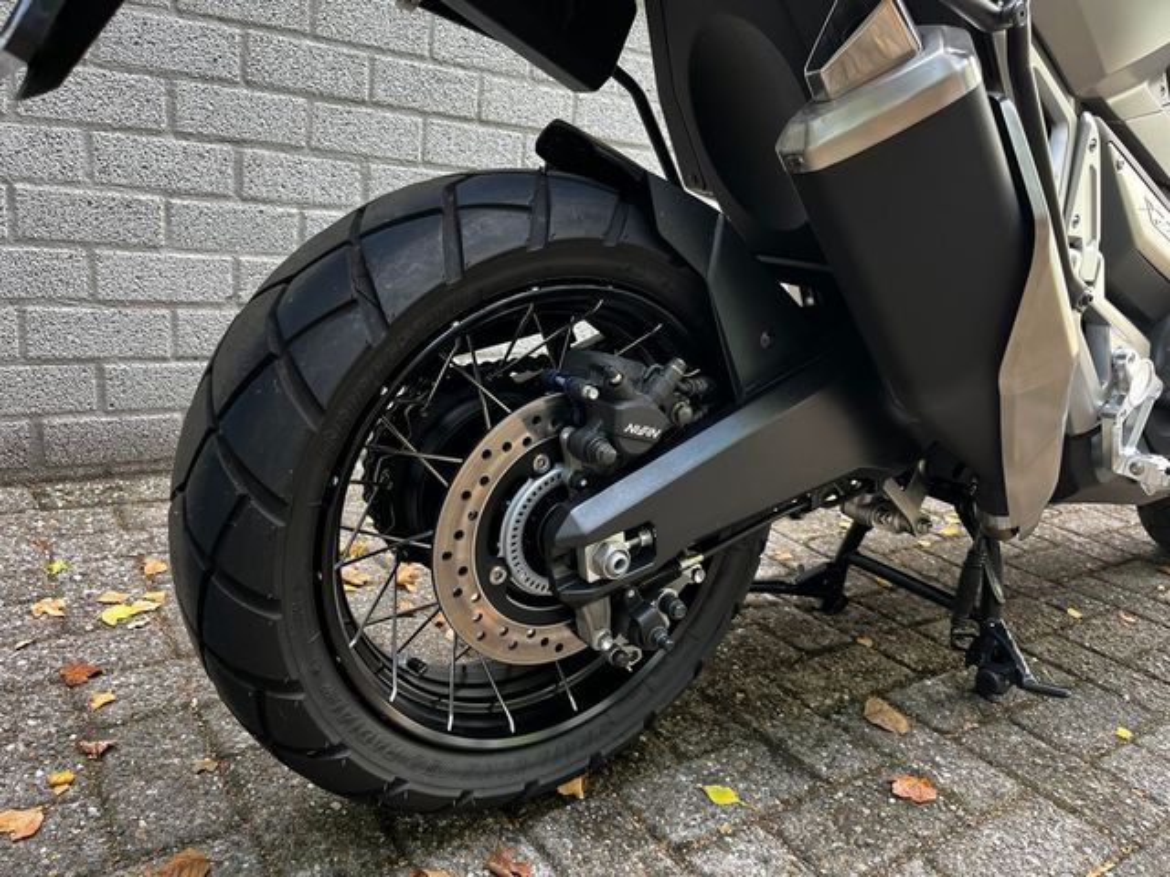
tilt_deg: -14.0
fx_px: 879
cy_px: 438
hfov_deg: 67.3
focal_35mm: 26
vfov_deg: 53.1
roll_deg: -5.9
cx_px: 585
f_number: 1.6
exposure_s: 1/121
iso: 80
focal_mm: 5.1
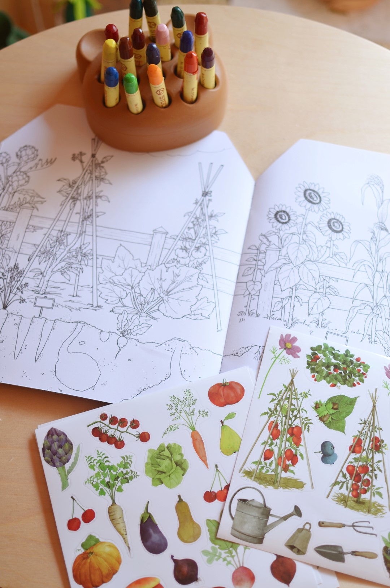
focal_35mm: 52
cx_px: 195
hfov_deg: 25.6
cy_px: 294
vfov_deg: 37.9
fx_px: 857
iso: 100
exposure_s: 1/100
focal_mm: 35
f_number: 2.2
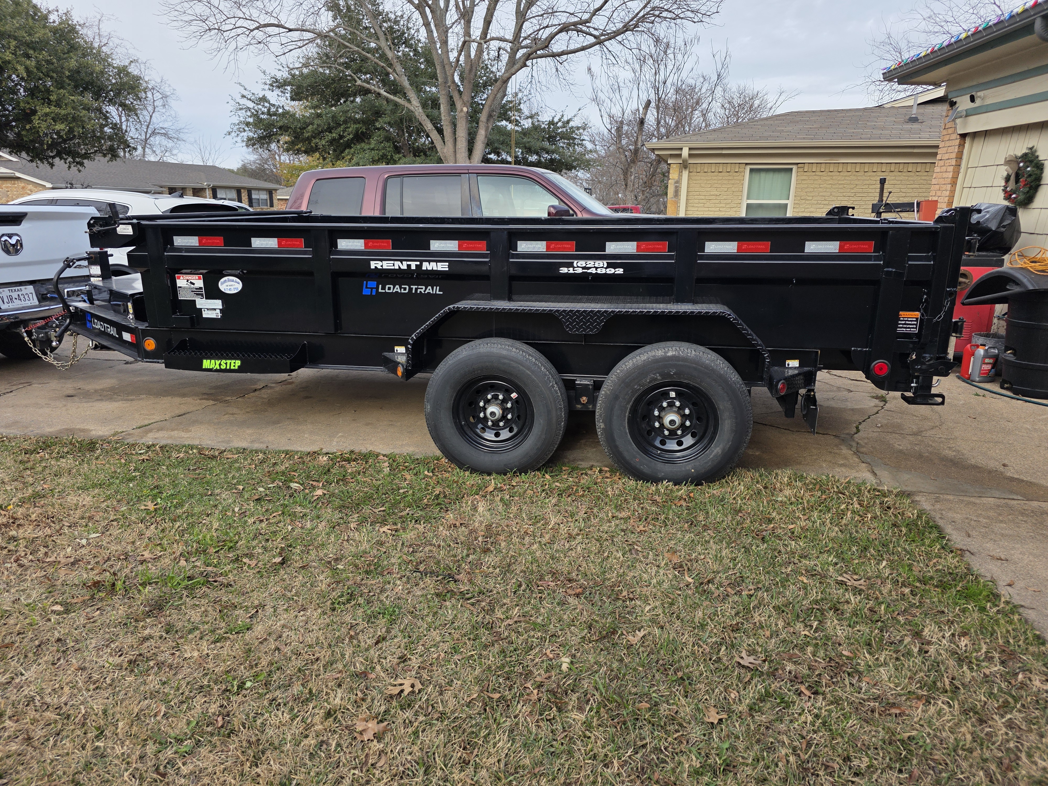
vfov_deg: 58.9
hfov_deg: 73.9
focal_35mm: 23
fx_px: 696
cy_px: 393
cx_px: 524
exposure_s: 1/359
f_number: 1.7
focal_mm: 6.3
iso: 25
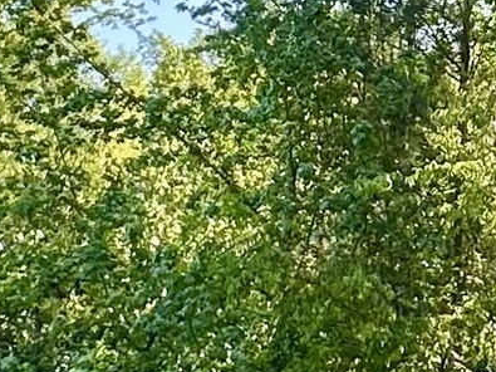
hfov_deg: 17.0
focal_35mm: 109
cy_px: -65
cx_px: 648
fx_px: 1561
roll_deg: -2.8
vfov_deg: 13.2
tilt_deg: +21.4
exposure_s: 1/336
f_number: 2.2
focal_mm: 2.22
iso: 40
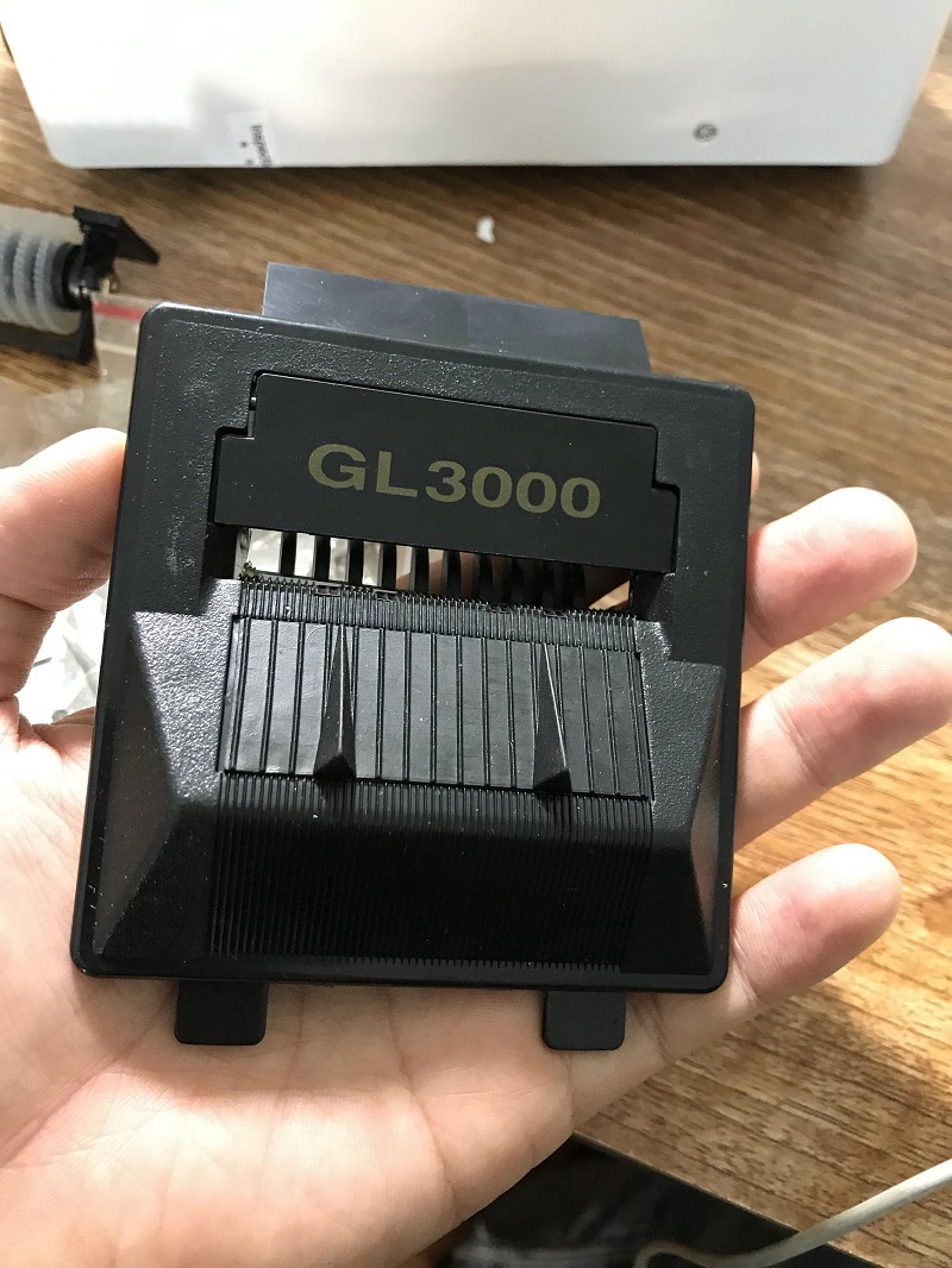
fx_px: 1026
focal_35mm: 28
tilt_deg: -66.7
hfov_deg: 49.8
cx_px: 476
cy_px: 634
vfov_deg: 63.4
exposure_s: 1/14
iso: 100
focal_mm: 3.99
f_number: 1.8
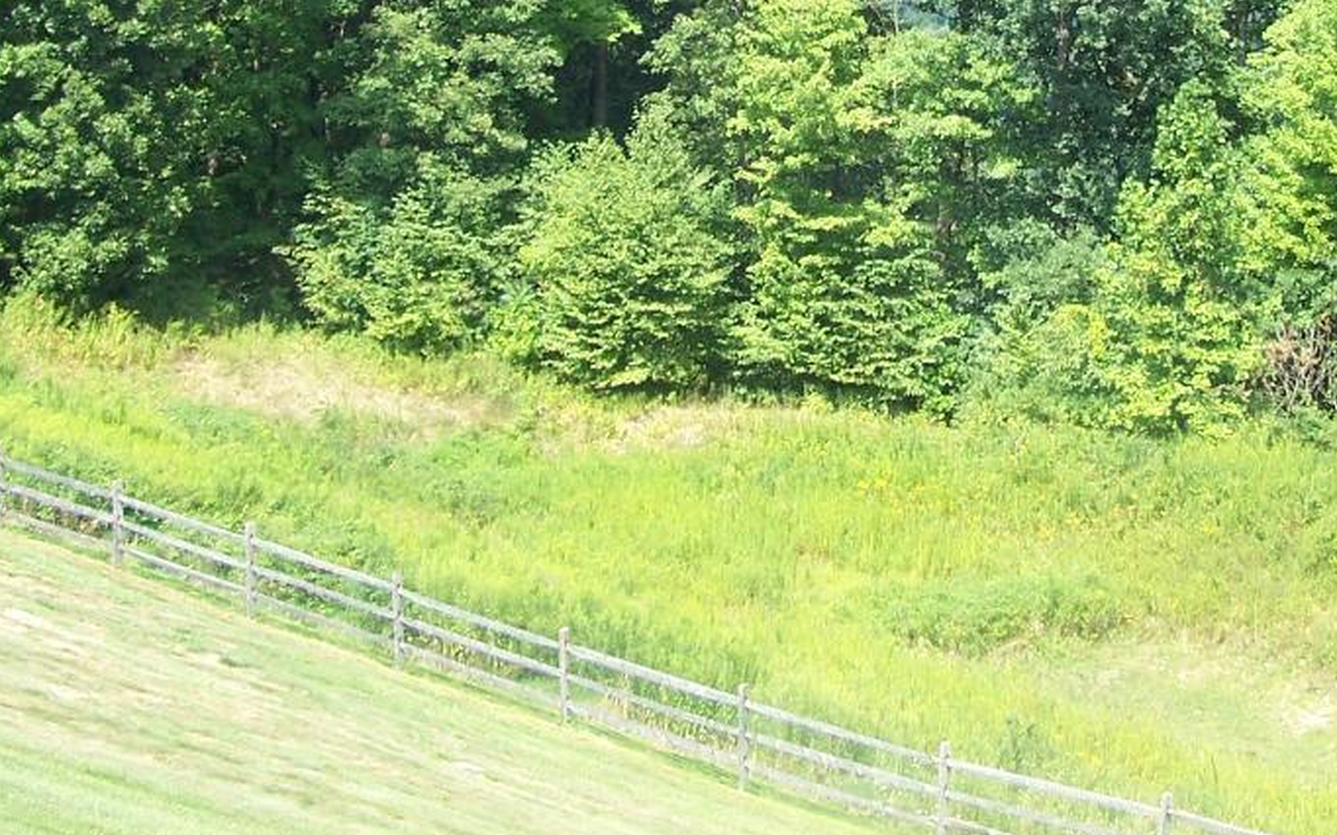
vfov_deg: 15.2
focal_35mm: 85
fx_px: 3097
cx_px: 984
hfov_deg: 24.1
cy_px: 55
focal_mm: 6.3
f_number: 4
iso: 64
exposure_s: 1/320
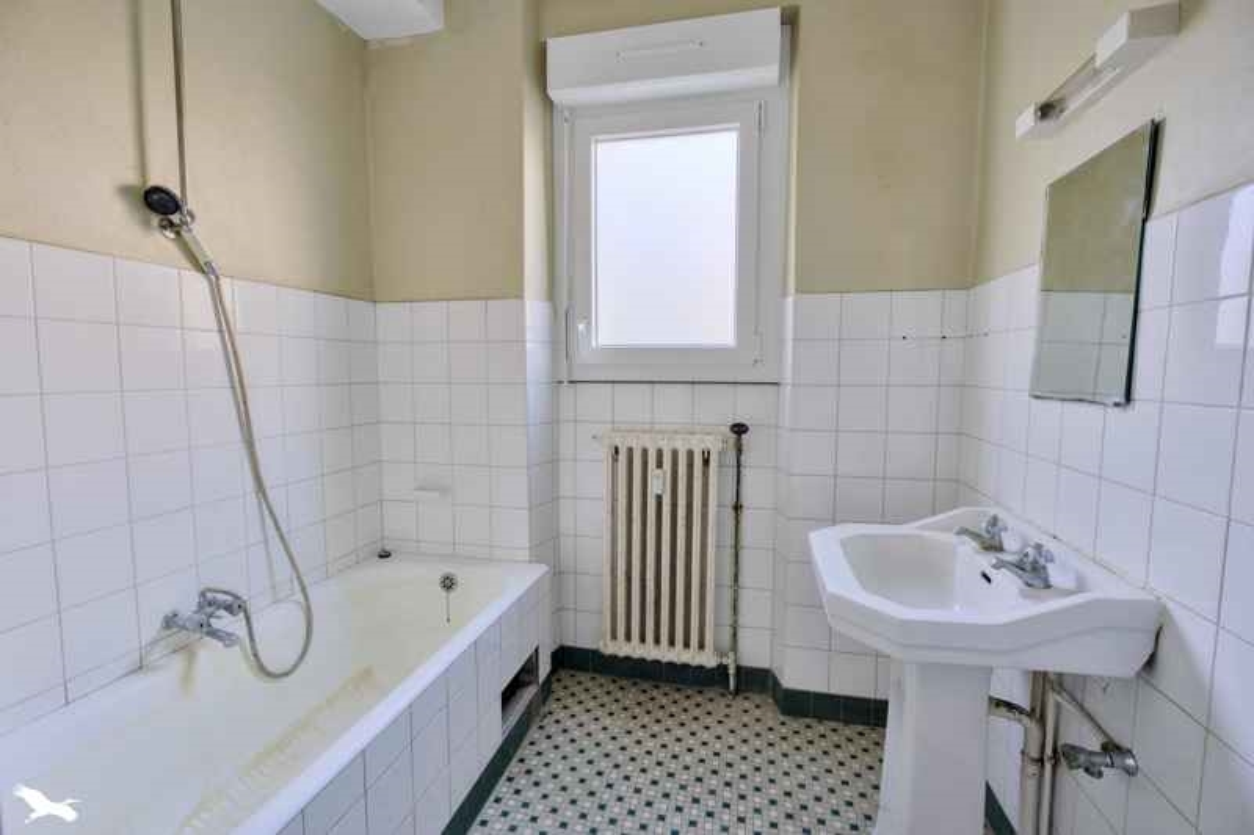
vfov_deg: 73.7
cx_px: 627
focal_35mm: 16
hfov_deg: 96.7
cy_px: 418
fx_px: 557
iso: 800
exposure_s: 1/80
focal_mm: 16
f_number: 8
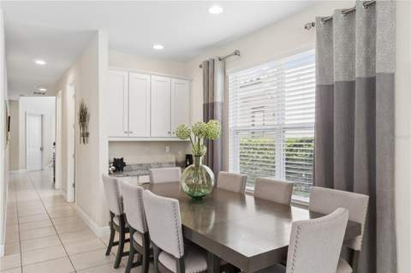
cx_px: 206
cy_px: 136
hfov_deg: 73.8
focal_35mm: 24
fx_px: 274
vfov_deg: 53.0
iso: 400
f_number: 11
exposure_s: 1/20
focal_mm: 16
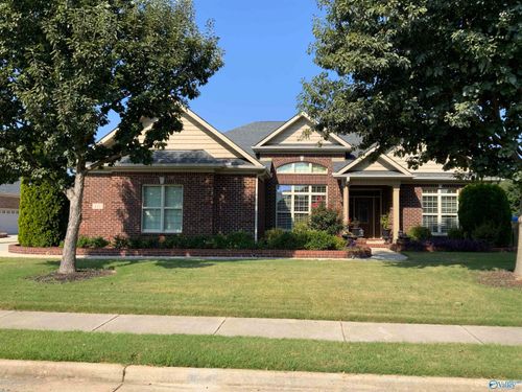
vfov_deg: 48.2
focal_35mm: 29
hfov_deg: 61.7
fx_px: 437
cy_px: 196
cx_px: 261
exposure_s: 1/1279
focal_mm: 3
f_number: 1.8
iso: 16
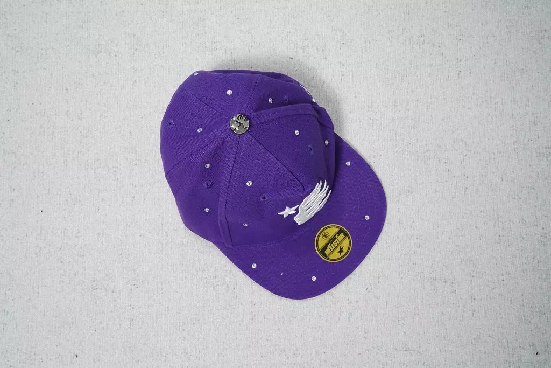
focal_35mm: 35
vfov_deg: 37.9
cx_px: 276
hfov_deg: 54.4
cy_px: 184
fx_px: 536
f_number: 10
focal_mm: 35
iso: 1600
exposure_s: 1/100
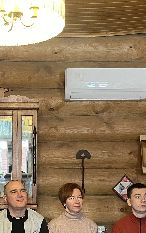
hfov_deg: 18.1
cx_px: -6
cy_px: 190
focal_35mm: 70
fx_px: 446
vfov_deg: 28.7
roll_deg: -0.5
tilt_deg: +2.5
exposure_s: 1/50
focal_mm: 5.1
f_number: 1.6
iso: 500
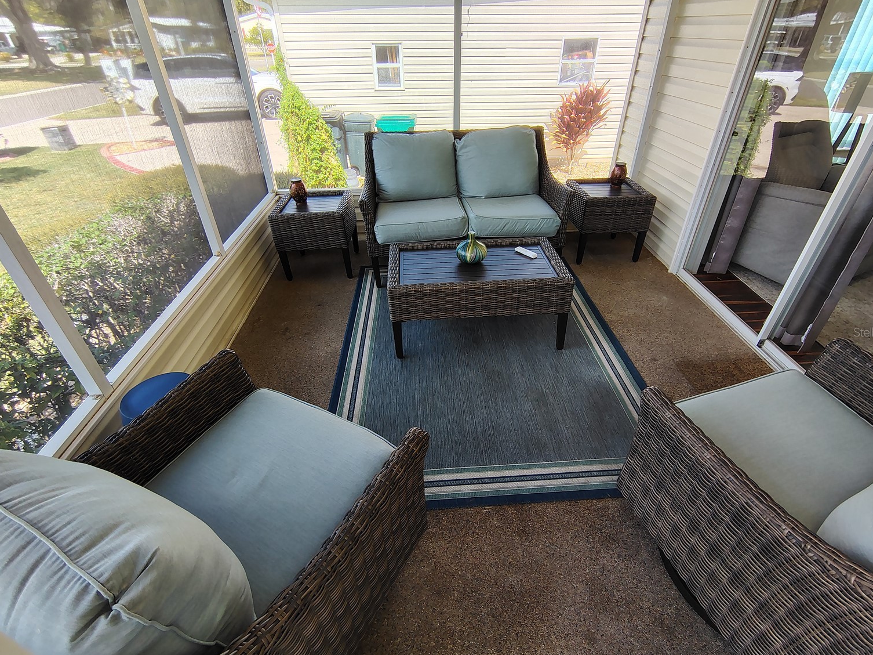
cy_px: 332
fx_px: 429
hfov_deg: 91.0
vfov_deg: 74.7
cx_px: 445
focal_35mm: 17
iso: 167
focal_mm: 2.13
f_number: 2.2
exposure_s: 1/60
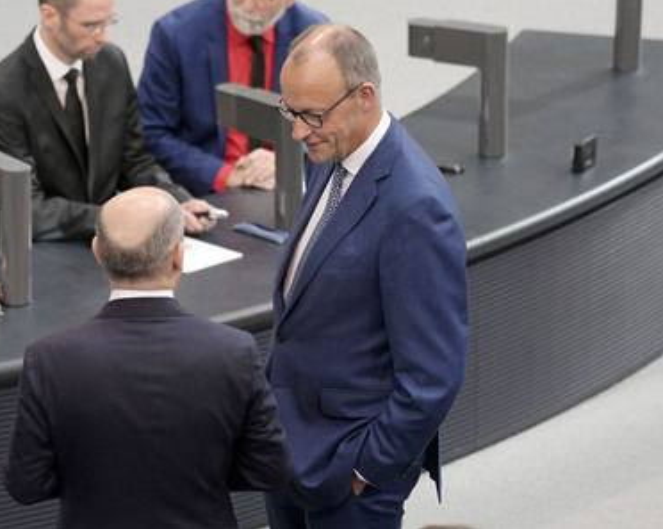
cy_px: 264
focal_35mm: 273
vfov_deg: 5.7
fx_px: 5353
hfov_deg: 7.1
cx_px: 268
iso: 8000
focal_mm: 240
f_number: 5.6
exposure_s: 1/400
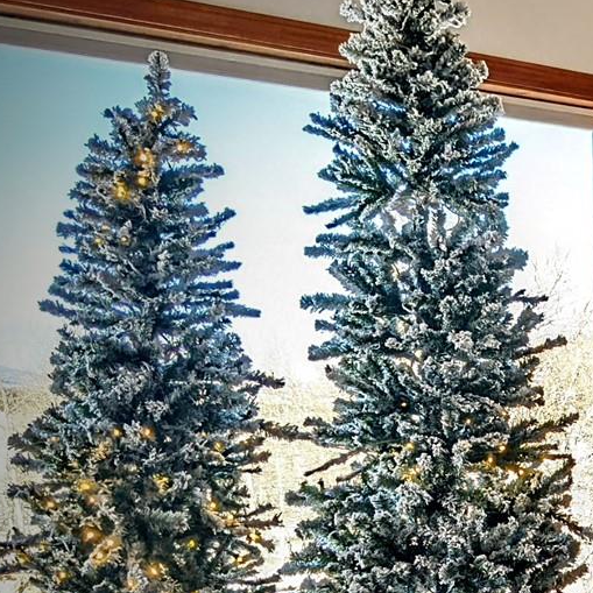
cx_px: 824
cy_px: 470
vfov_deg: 22.8
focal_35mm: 75
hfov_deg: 20.5
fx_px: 1454
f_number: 1.73
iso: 45
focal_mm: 4.38
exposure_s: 1/633
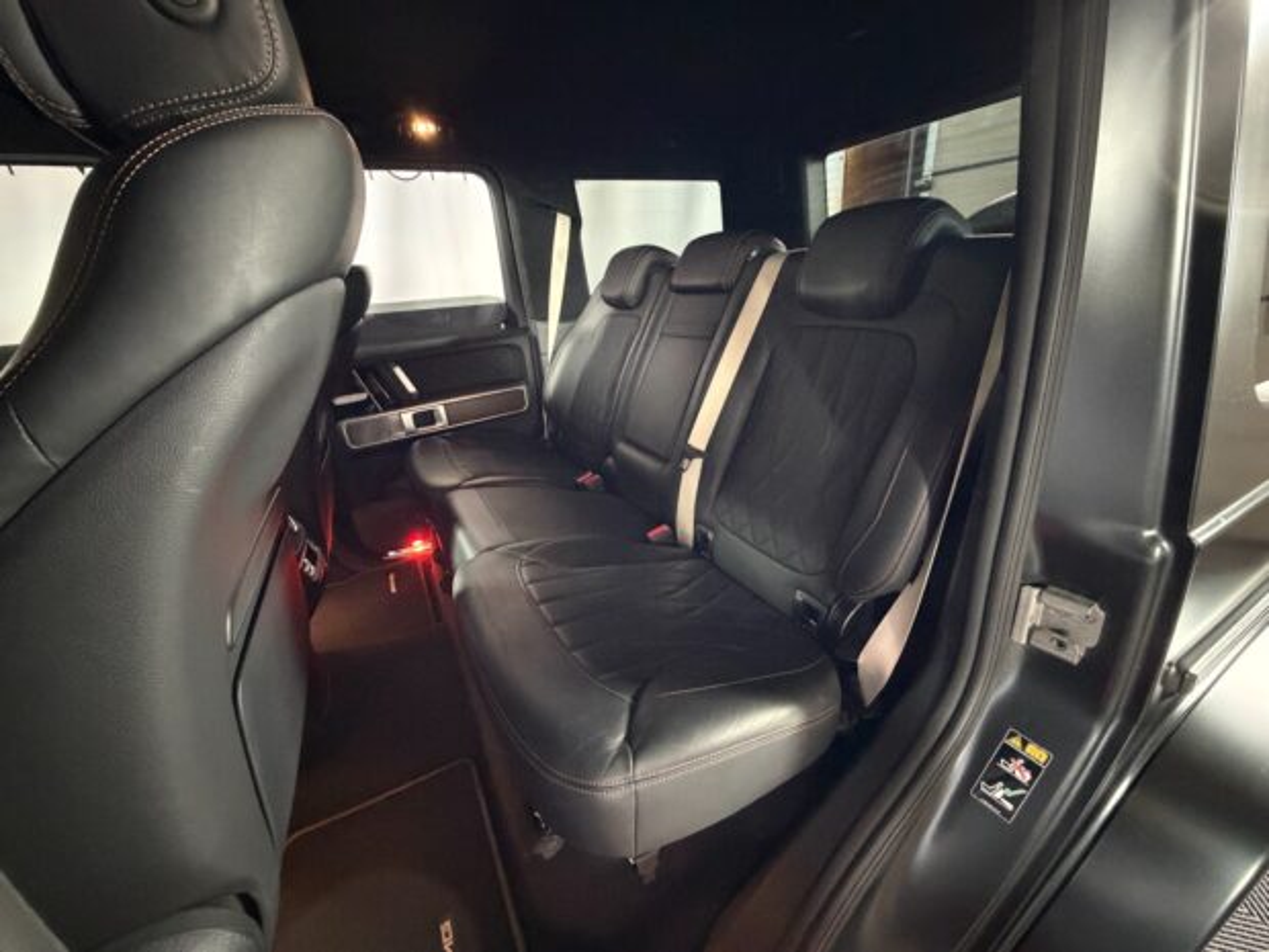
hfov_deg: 102.1
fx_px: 513
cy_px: 476
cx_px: 634
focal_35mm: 14
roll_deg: +4.4
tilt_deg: -21.8
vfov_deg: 85.7
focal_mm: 2.22
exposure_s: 1/37
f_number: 2.2
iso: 1600
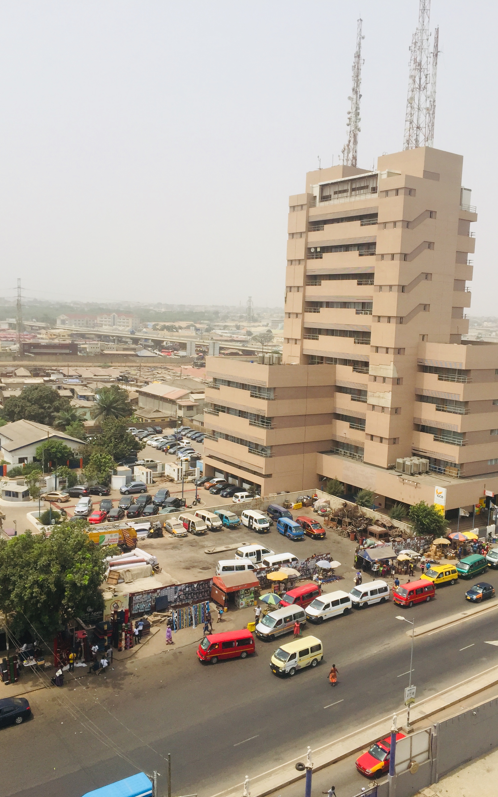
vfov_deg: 61.2
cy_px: 398
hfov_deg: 40.5
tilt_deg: -5.6
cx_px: 283
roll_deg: -2.7
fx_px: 673
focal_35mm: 31
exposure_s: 1/2326
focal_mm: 4.15
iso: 32
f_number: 2.2
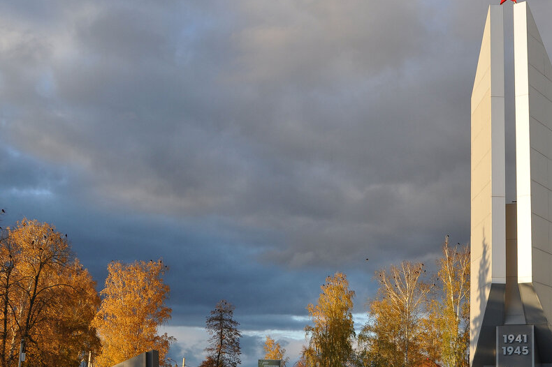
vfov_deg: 32.5
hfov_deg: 46.3
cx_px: 391
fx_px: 628
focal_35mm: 41
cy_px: 220
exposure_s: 1/200
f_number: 7.1
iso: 200
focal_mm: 18
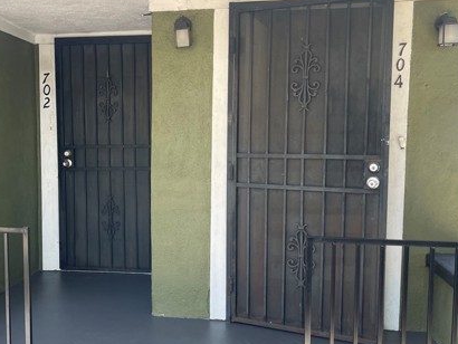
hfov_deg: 47.3
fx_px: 516
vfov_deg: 36.8
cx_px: 165
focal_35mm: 39
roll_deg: -0.5
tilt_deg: -6.5
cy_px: 187
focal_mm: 5.1
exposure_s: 1/133
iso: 32
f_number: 1.6
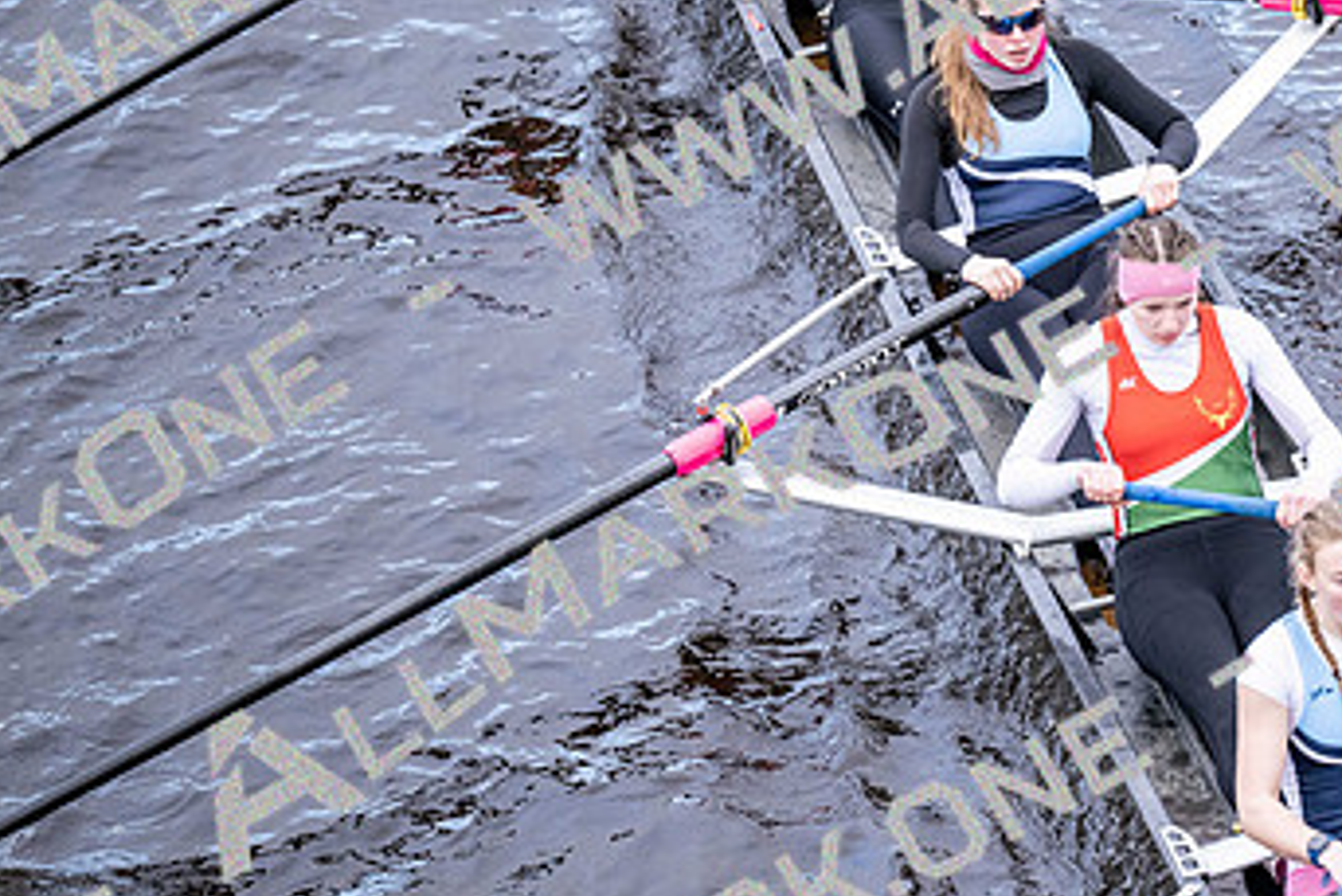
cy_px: 276
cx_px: 1002
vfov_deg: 4.1
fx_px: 12605
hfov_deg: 6.1
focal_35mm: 338
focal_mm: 200
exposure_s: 1/2000
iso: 2000
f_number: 2.8
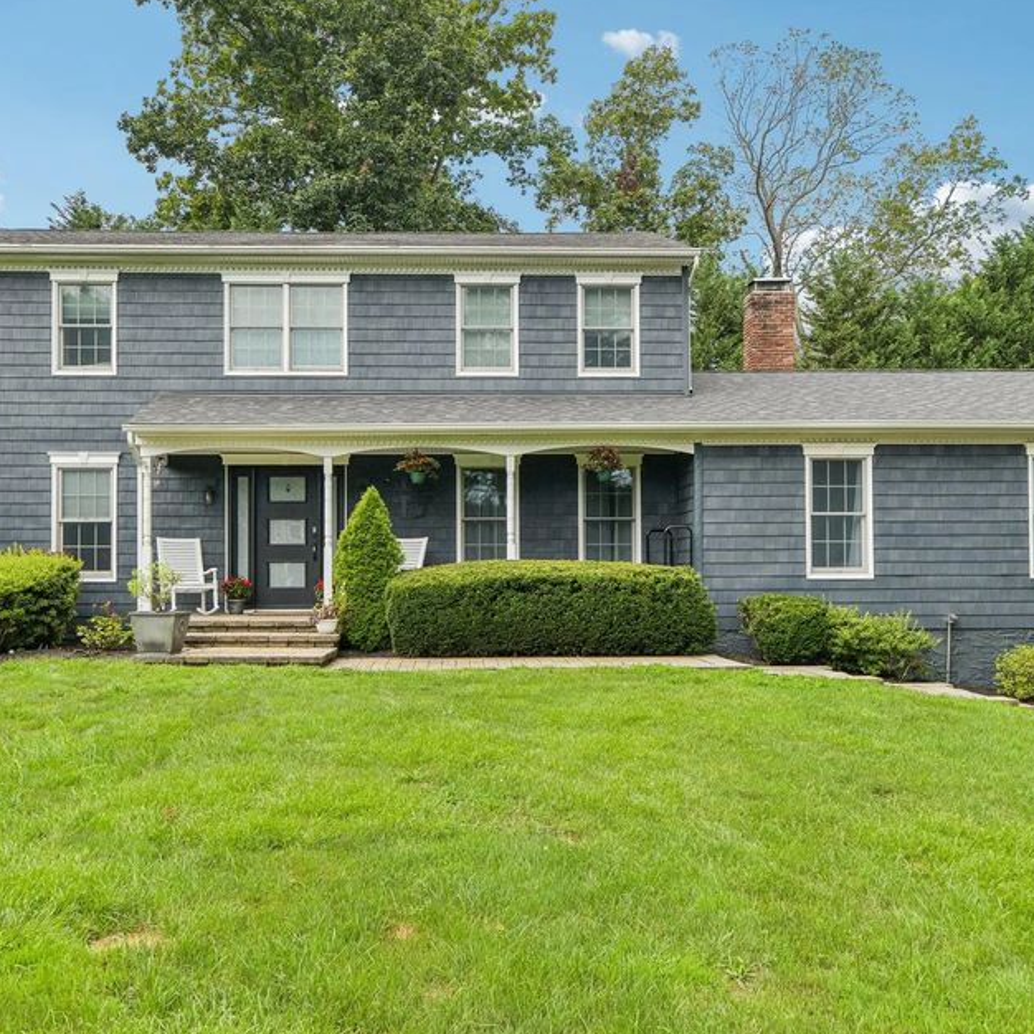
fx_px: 1081
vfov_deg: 51.1
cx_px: 499
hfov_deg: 51.1
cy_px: 526
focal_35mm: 32
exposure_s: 1/200
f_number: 9
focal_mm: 23
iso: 250
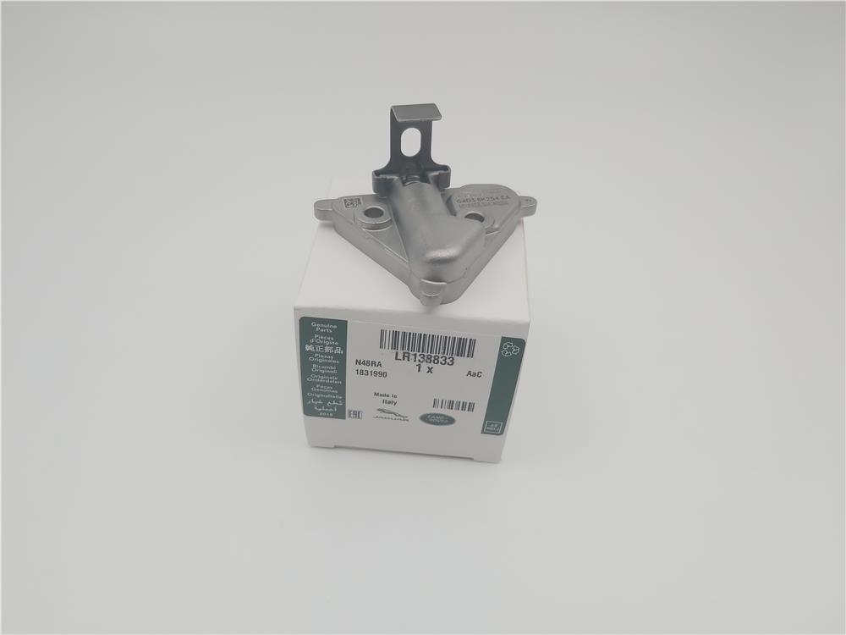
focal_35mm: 26
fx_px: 635
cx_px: 423
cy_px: 318
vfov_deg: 53.1
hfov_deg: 67.3
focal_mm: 3.92
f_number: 1.7
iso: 125
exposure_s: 1/426
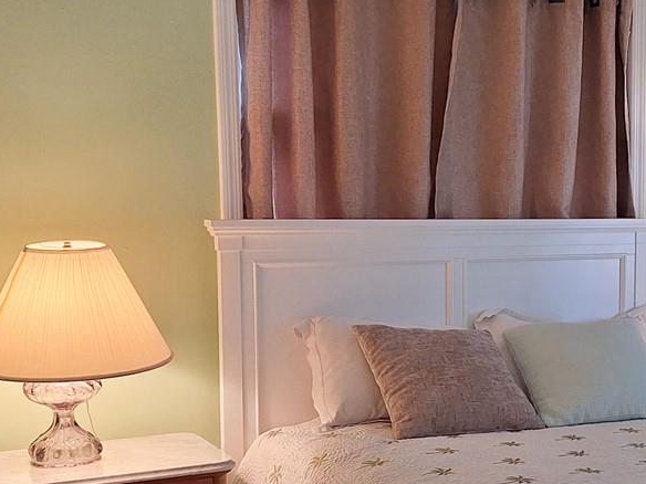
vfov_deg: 23.2
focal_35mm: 63
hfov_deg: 29.3
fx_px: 1176
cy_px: 307
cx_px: 595
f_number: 1.8
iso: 50
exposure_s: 1/120
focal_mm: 5.54
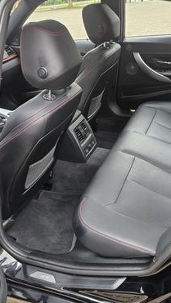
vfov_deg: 58.0
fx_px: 274
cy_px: 150
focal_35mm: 34
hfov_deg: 34.4
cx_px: 113
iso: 160
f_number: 1.8
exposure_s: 1/207
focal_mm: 5.4
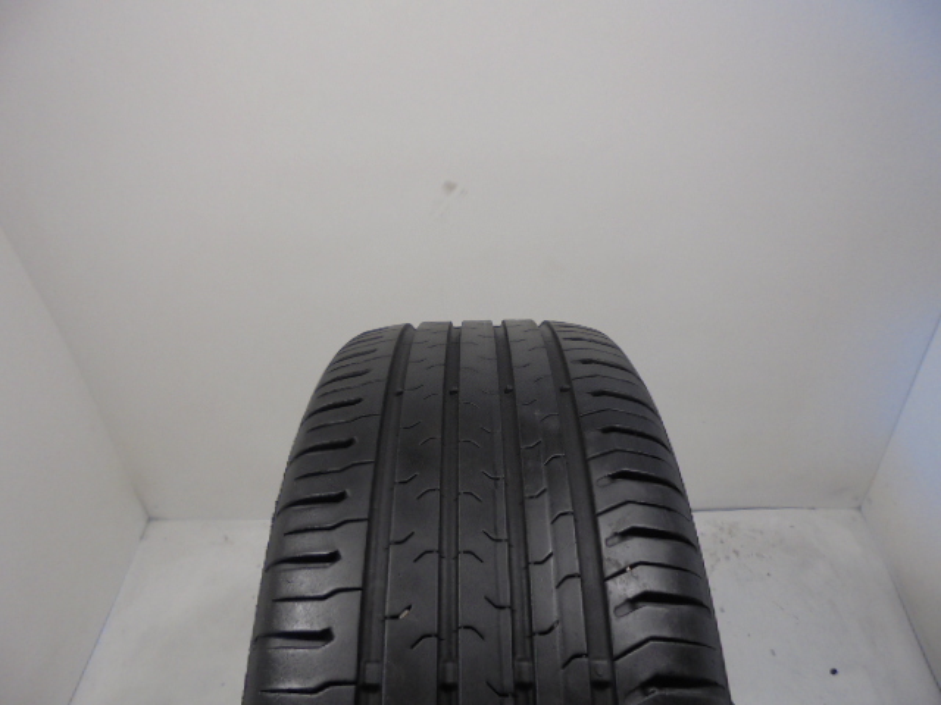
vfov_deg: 53.1
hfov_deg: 67.3
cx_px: 470
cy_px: 352
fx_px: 707
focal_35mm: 26
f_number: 3.5
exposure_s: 1/30
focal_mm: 4.6
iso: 100
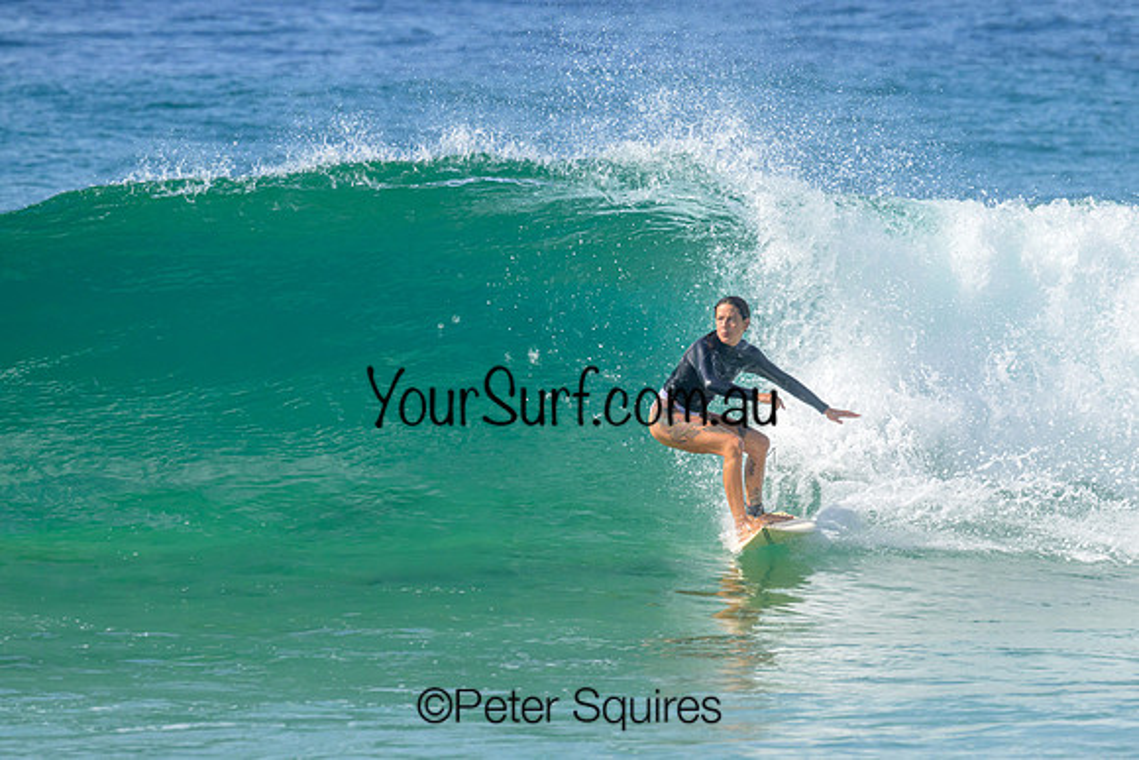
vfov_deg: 2.2
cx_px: 626
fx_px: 19469
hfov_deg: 3.4
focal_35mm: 615
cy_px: 402
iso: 800
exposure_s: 1/2000
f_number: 11
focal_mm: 560
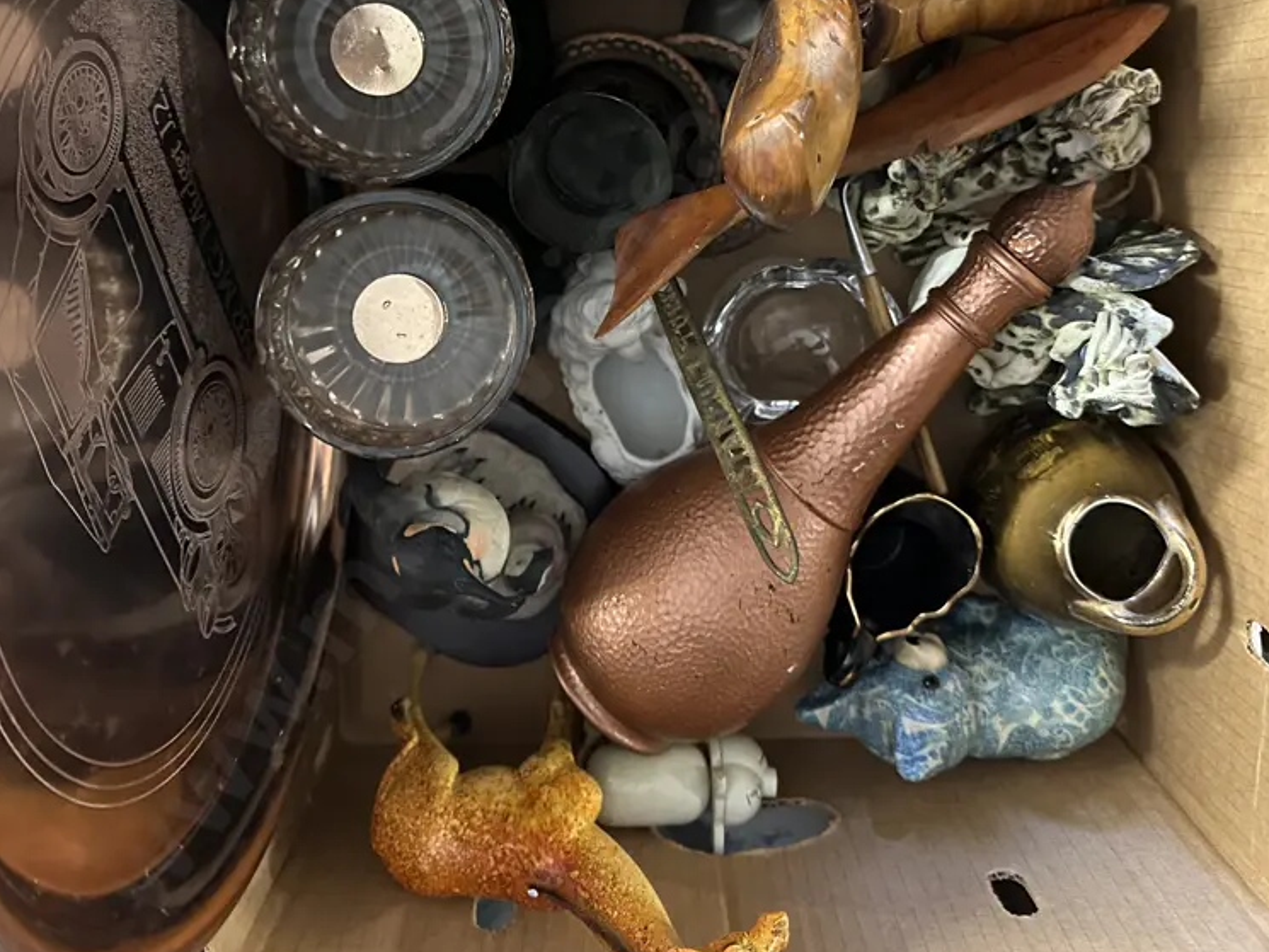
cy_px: 209
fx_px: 1210
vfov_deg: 41.4
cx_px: 647
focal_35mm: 33
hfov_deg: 55.3
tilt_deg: -87.4
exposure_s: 1/33
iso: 640
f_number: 1.78
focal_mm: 6.86
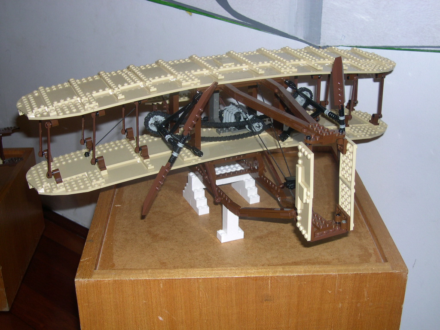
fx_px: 597
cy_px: 165
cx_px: 220
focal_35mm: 47
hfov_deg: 40.4
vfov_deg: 30.9
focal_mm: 10.1
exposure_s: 1/60
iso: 100
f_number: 3.1
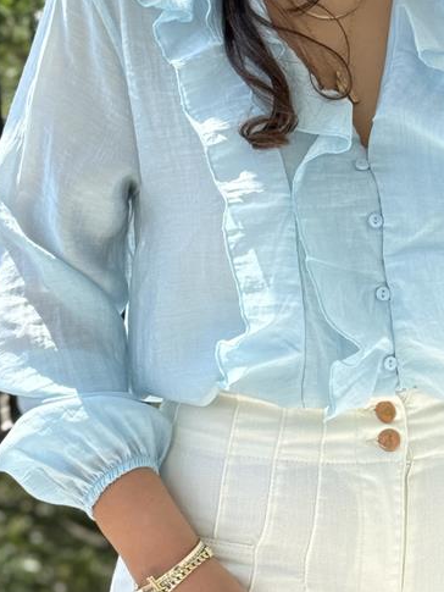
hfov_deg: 11.2
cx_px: 381
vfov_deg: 14.9
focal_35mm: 132
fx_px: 2256
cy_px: 264
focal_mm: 6.76
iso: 80
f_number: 1.78
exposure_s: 1/652
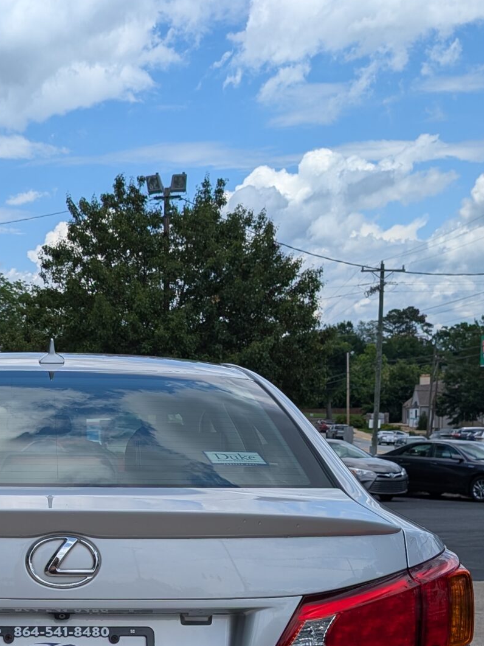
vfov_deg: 31.8
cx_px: 43
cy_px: 567
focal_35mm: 58
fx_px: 1081
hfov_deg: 24.5
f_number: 1.68
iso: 21
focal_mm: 6.9
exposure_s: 1/1484
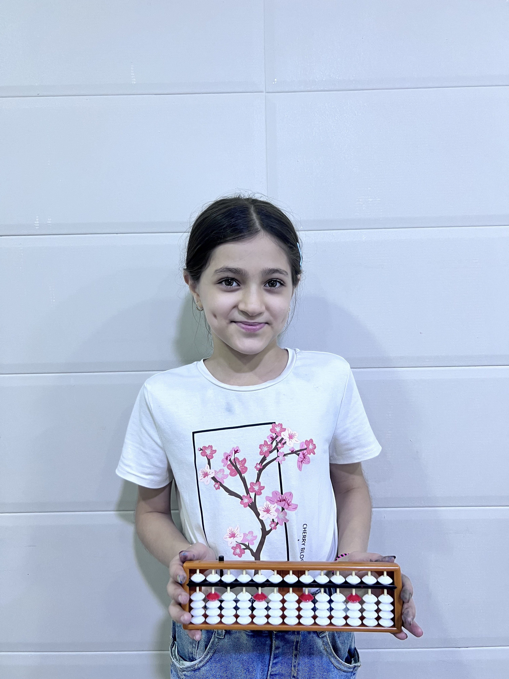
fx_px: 510
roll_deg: +1.7
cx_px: 254
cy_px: 340
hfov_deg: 53.1
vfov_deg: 67.3
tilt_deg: +0.6
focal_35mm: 26
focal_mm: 5.7
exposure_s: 1/60
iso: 160
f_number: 1.5
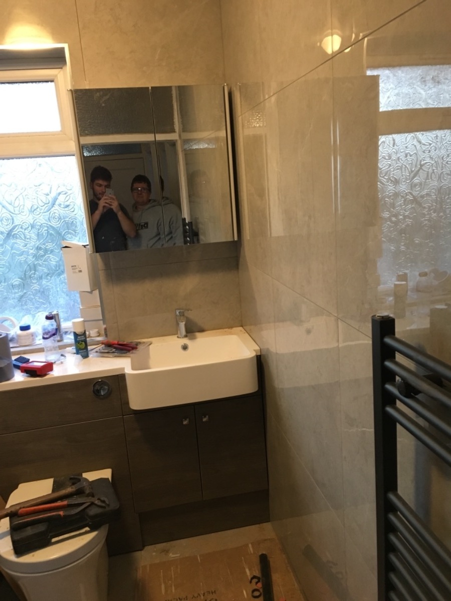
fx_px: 504
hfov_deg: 48.2
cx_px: 226
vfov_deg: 61.7
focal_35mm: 29
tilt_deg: -12.4
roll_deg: +4.3
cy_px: 300
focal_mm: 4.15
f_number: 2.2
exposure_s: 1/20
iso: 200
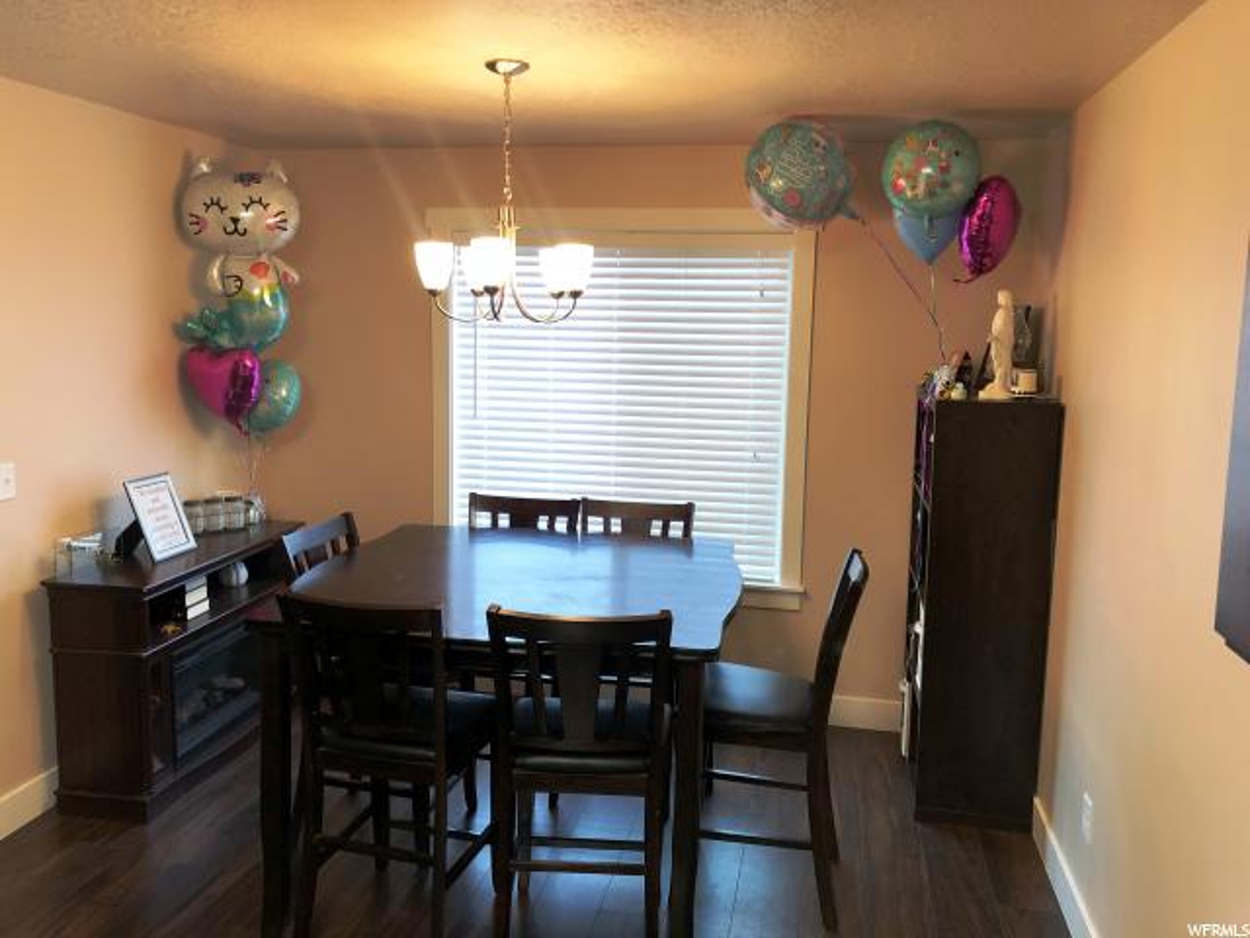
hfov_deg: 63.4
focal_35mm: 28
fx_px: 1011
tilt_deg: -7.5
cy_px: 469
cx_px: 625
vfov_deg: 49.7
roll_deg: -1.6
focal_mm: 4
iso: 40
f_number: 1.8
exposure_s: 1/24
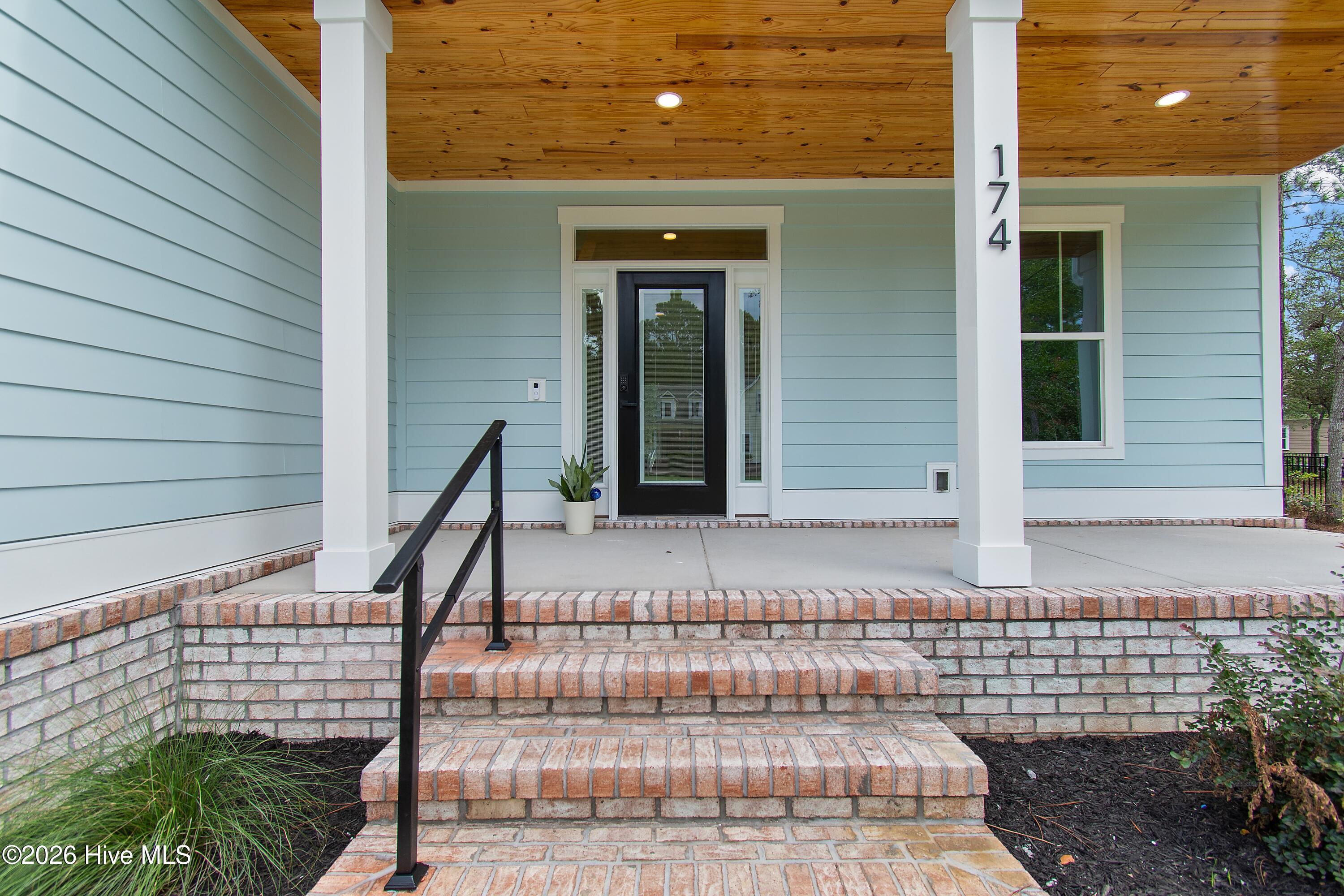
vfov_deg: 77.3
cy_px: 448
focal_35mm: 15
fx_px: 560
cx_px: 672
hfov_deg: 100.4
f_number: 5.6
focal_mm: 10
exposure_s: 1/125
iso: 100
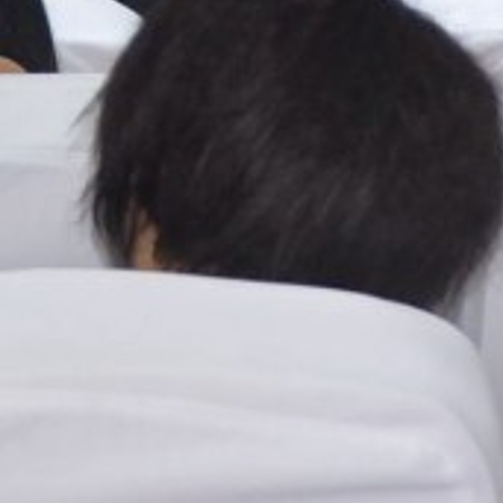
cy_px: -1174
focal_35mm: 387
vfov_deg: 4.3
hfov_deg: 4.5
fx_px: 6362
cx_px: -168
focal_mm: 26
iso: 400
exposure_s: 1/80
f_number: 4
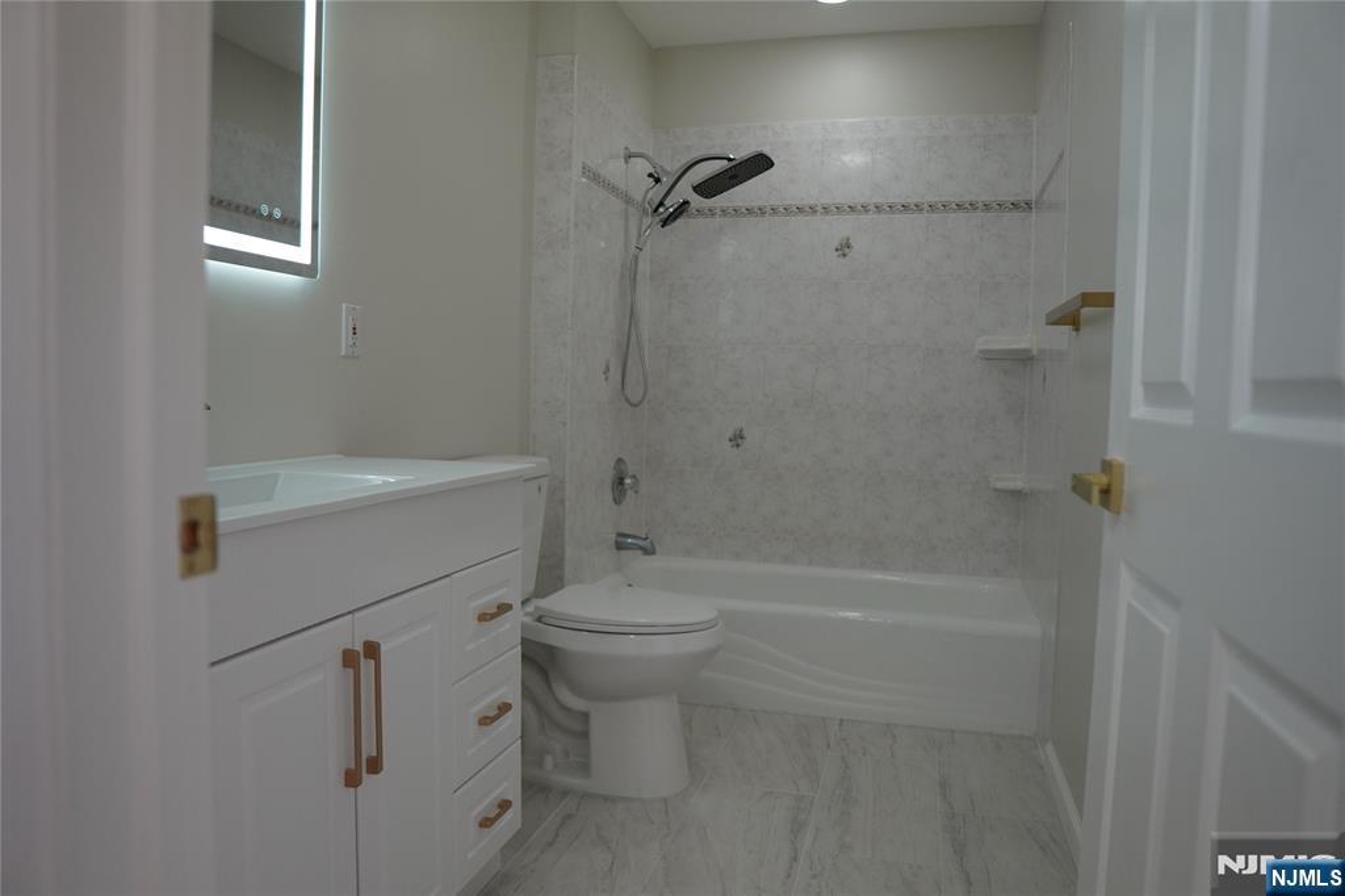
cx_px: 672
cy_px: 448
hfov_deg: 73.8
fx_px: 896
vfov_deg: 53.1
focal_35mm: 24
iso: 500
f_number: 1.6
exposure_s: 1/160
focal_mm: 16
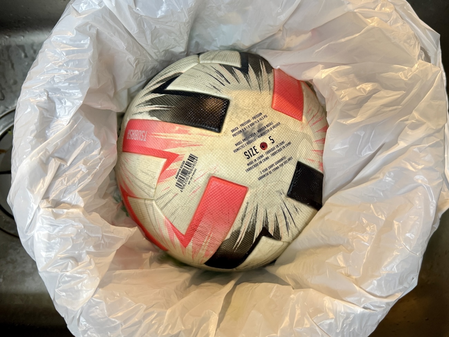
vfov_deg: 56.8
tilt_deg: -82.6
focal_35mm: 24
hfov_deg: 71.6
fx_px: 311
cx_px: 224
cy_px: 168
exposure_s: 1/50
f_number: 1.78
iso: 250
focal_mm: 6.76
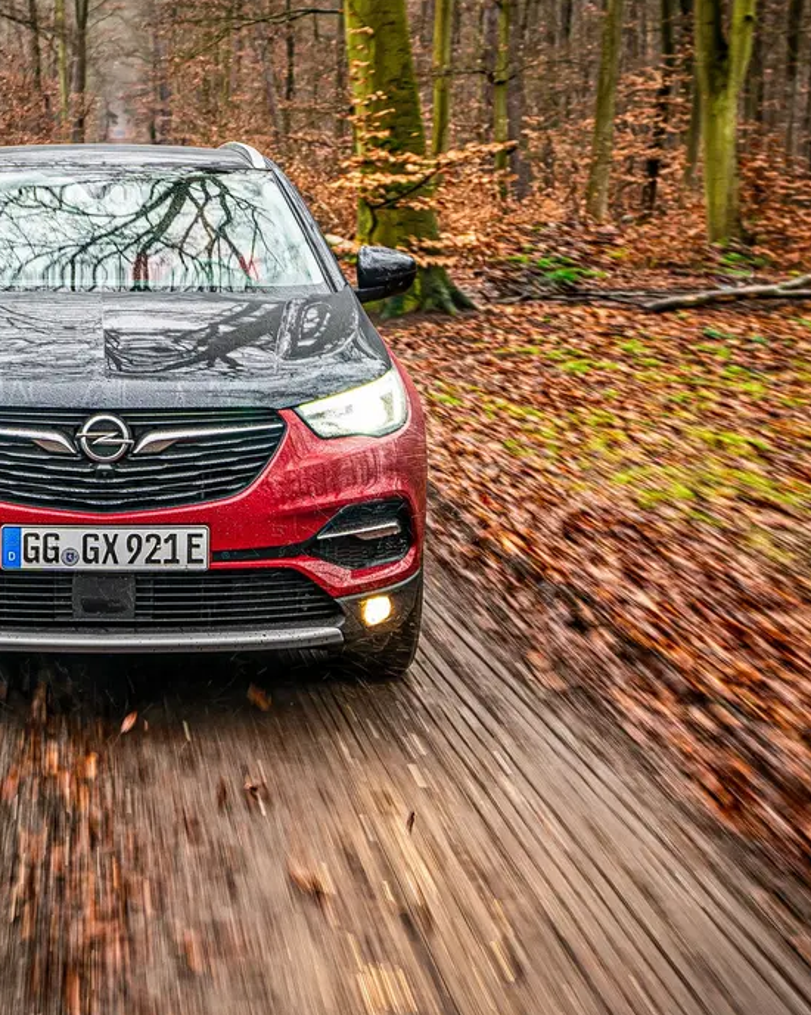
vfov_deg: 31.9
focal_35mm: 59
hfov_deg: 24.9
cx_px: 60
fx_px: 1771
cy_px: 417
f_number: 3.5
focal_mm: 28
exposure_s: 1/40
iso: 50
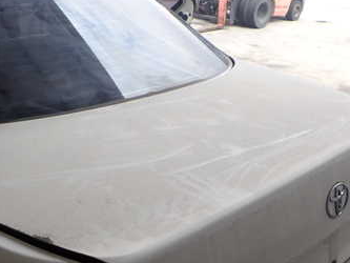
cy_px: 122
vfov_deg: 27.0
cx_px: 144
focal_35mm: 54
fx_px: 546
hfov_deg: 35.4
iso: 100
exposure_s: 1/250
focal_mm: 5.4
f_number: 3.2
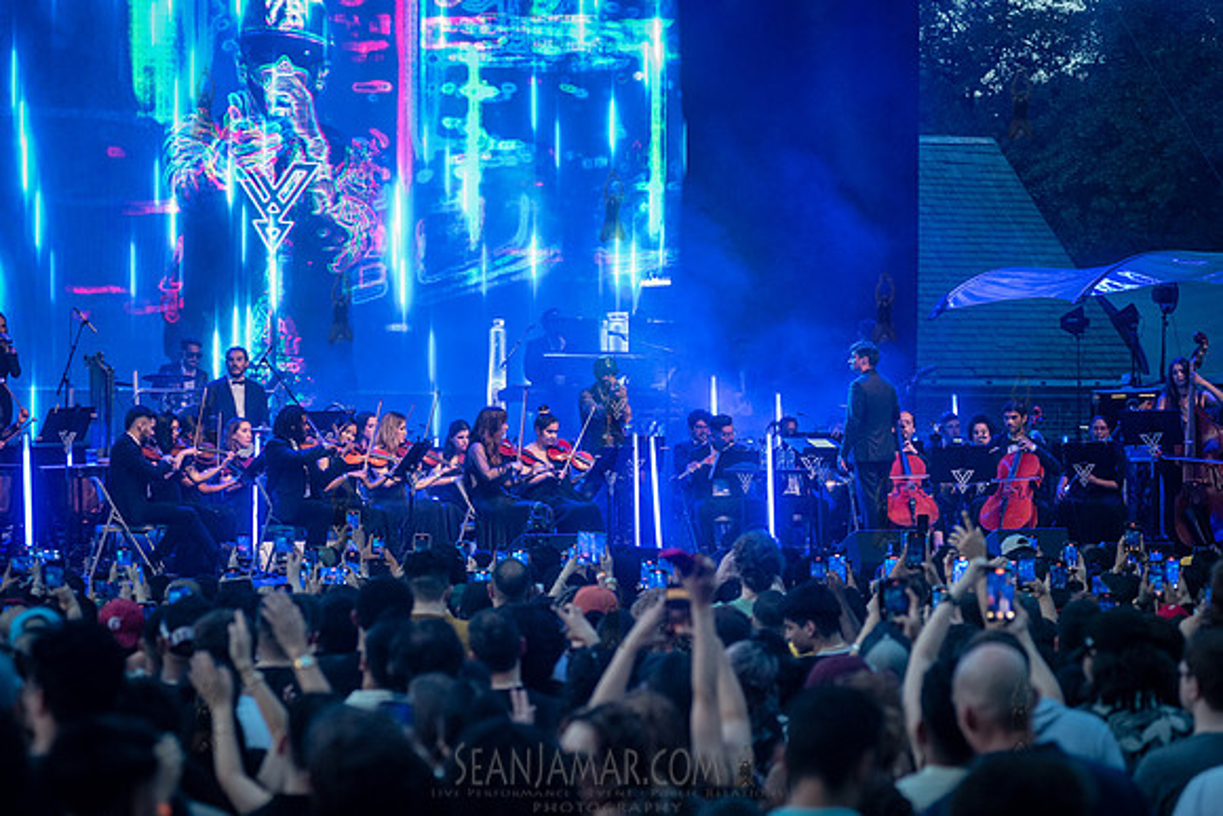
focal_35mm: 128
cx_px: 612
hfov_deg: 15.9
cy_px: 408
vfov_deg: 10.7
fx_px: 4366
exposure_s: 1/320
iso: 2500
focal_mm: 125
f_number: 4
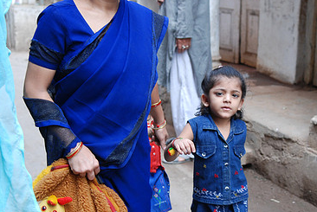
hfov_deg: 34.9
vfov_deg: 23.7
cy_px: 142
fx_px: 503
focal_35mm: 57
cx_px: 187
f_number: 2.8
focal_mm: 24
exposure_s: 1/250
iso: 320
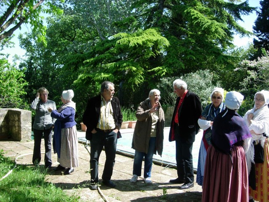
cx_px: 134
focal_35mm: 38
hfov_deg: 49.0
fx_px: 295
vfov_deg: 37.7
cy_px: 101
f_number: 2.8
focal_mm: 7.8
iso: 64
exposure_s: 1/497
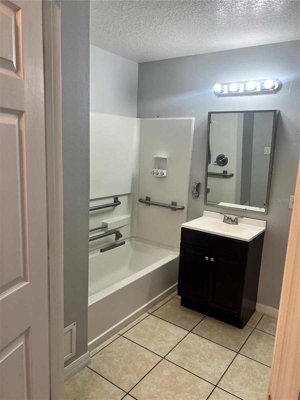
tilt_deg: -11.5
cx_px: 150
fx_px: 300
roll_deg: -3.2
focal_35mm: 26
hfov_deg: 53.1
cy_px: 200
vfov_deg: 67.3
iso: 100
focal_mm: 5.7
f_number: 1.5
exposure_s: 1/120
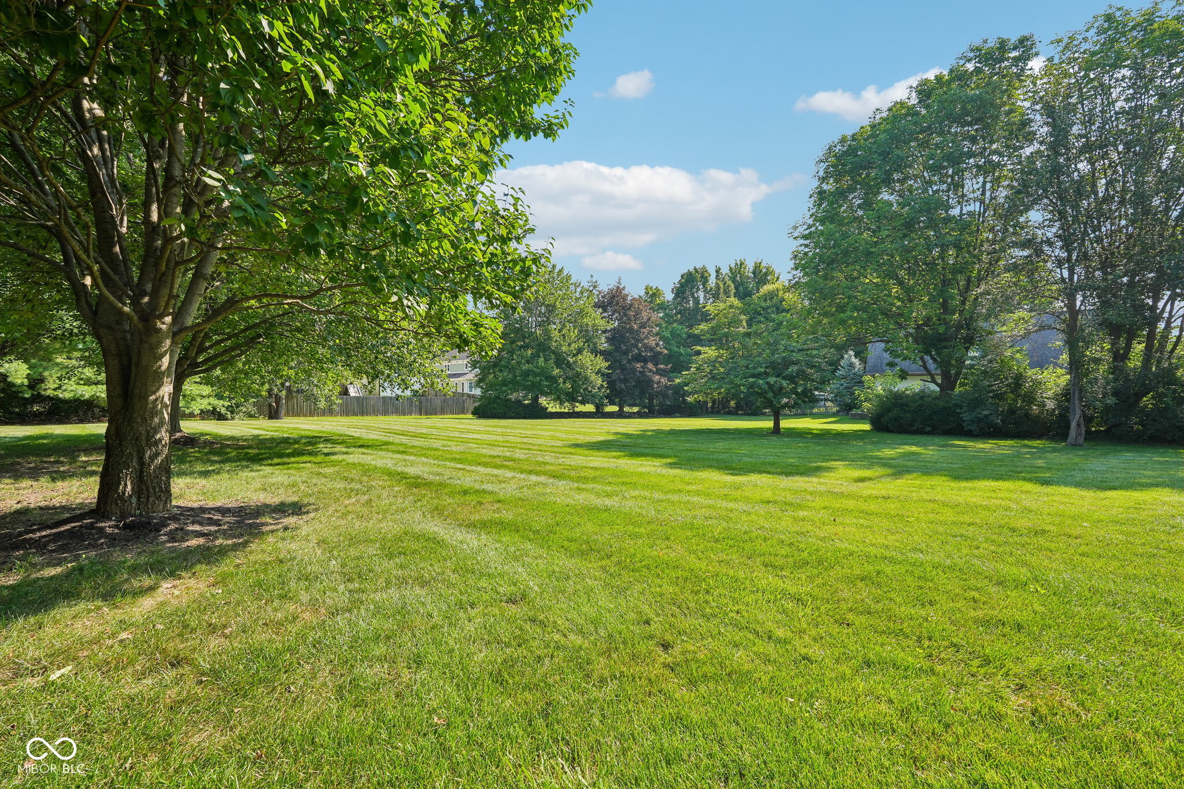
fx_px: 526
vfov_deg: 73.7
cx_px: 592
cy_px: 394
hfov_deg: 96.7
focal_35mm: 16
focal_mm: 16
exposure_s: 1/125
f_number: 8
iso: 100
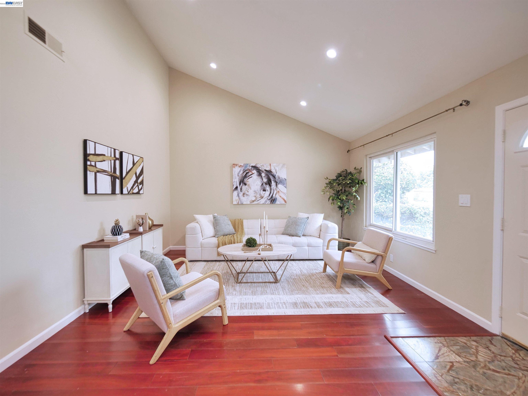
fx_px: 214
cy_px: 198
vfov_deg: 85.7
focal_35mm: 14
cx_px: 264
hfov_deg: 102.1
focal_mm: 7
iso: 800
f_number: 2.8
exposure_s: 1/160
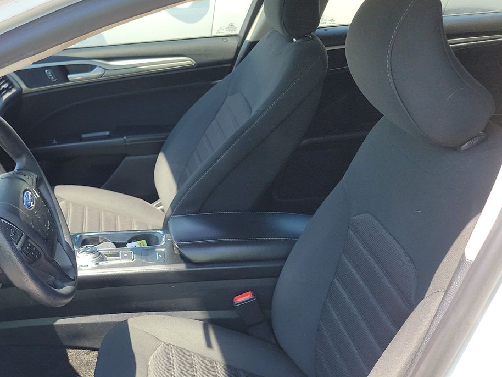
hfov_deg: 41.9
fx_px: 609
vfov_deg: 33.8
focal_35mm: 42
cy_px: 276
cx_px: 70
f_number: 1.8
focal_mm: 6.7
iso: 51
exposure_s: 1/119
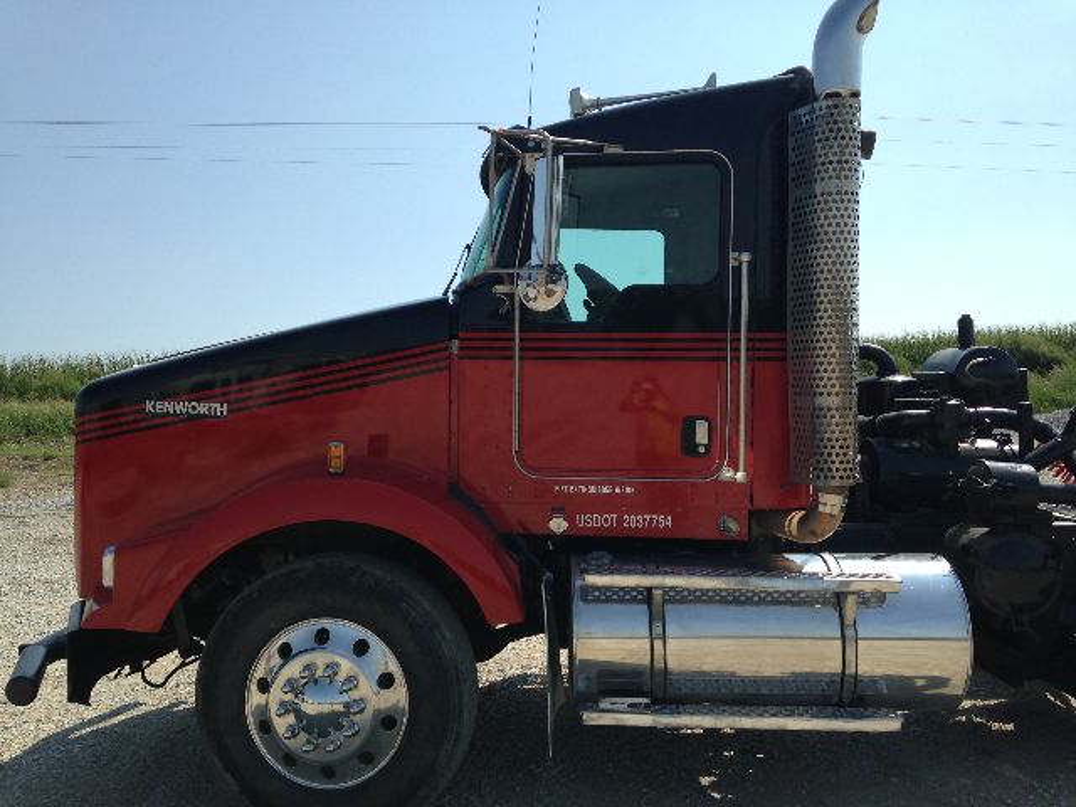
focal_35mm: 33
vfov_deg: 42.9
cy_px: 404
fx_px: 1026
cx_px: 538
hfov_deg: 55.4
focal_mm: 4.12
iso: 50
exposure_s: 1/1595
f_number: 2.4
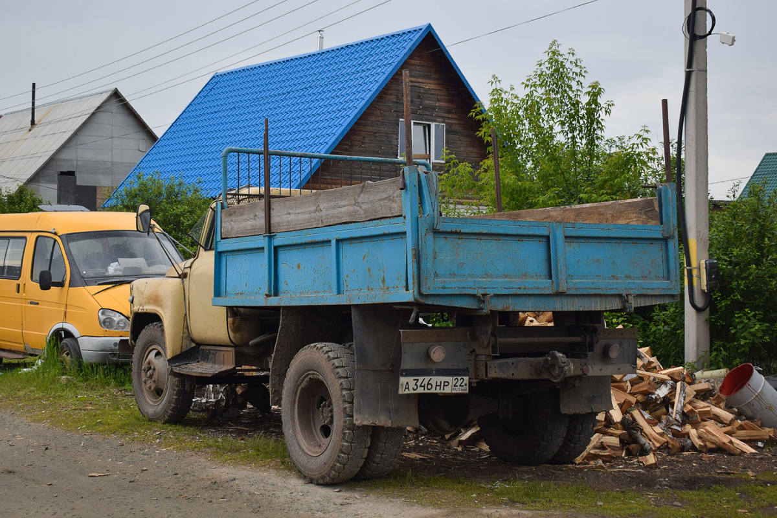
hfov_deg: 42.3
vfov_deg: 28.9
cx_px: 388
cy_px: 259
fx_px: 1004
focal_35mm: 46
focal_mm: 31
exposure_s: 1/200
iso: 400
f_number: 5
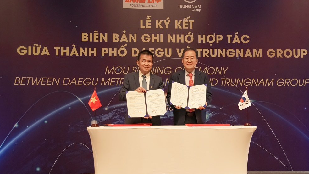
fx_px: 401
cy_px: 92
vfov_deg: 24.4
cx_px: 155
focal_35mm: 49
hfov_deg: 42.1
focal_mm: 46
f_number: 4
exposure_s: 1/160
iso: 1600
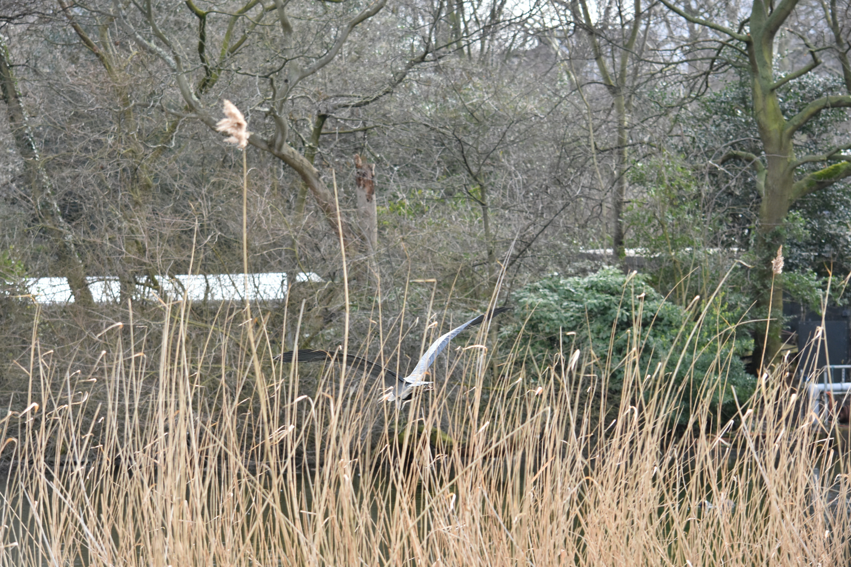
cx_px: 426
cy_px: 284
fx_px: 3262
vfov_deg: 9.9
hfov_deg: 14.9
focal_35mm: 138
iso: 1000
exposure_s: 1/1000
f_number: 5.6
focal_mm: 92
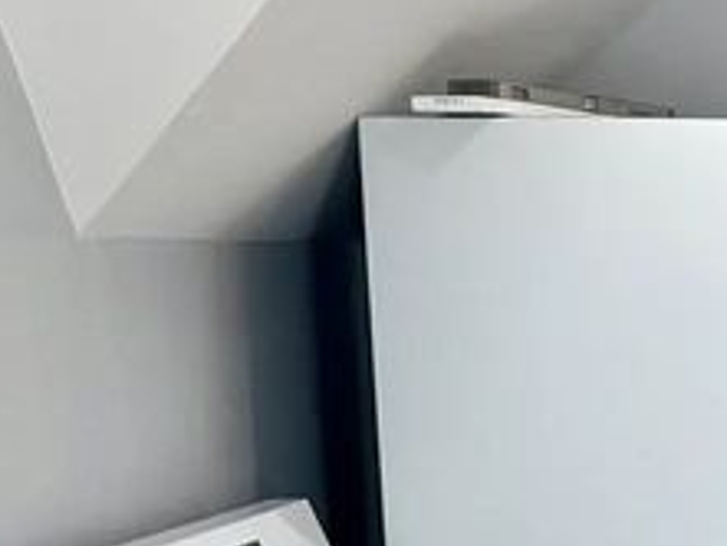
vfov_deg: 13.1
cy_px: 599
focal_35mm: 111
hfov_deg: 15.0
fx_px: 2332
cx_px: 1368
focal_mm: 6.76
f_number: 1.78
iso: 200
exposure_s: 1/193
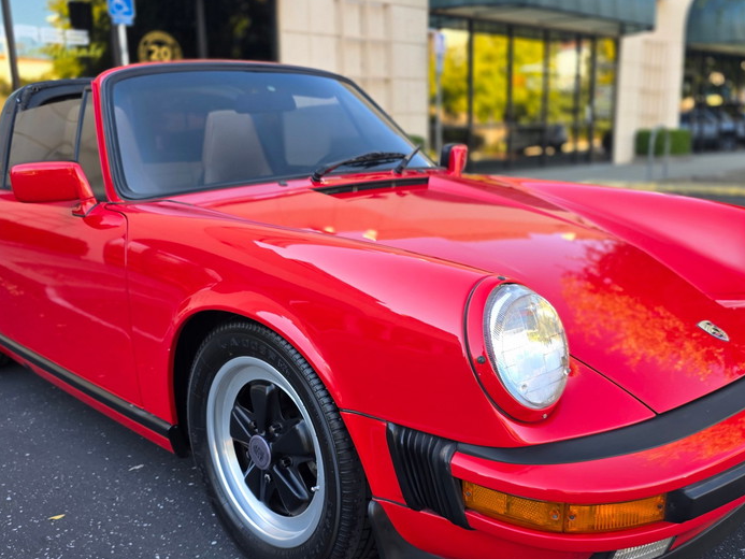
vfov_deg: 41.8
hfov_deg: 53.9
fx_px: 732
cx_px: 359
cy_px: 307
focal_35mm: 34
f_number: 1.7
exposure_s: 1/180
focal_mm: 6.3
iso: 40
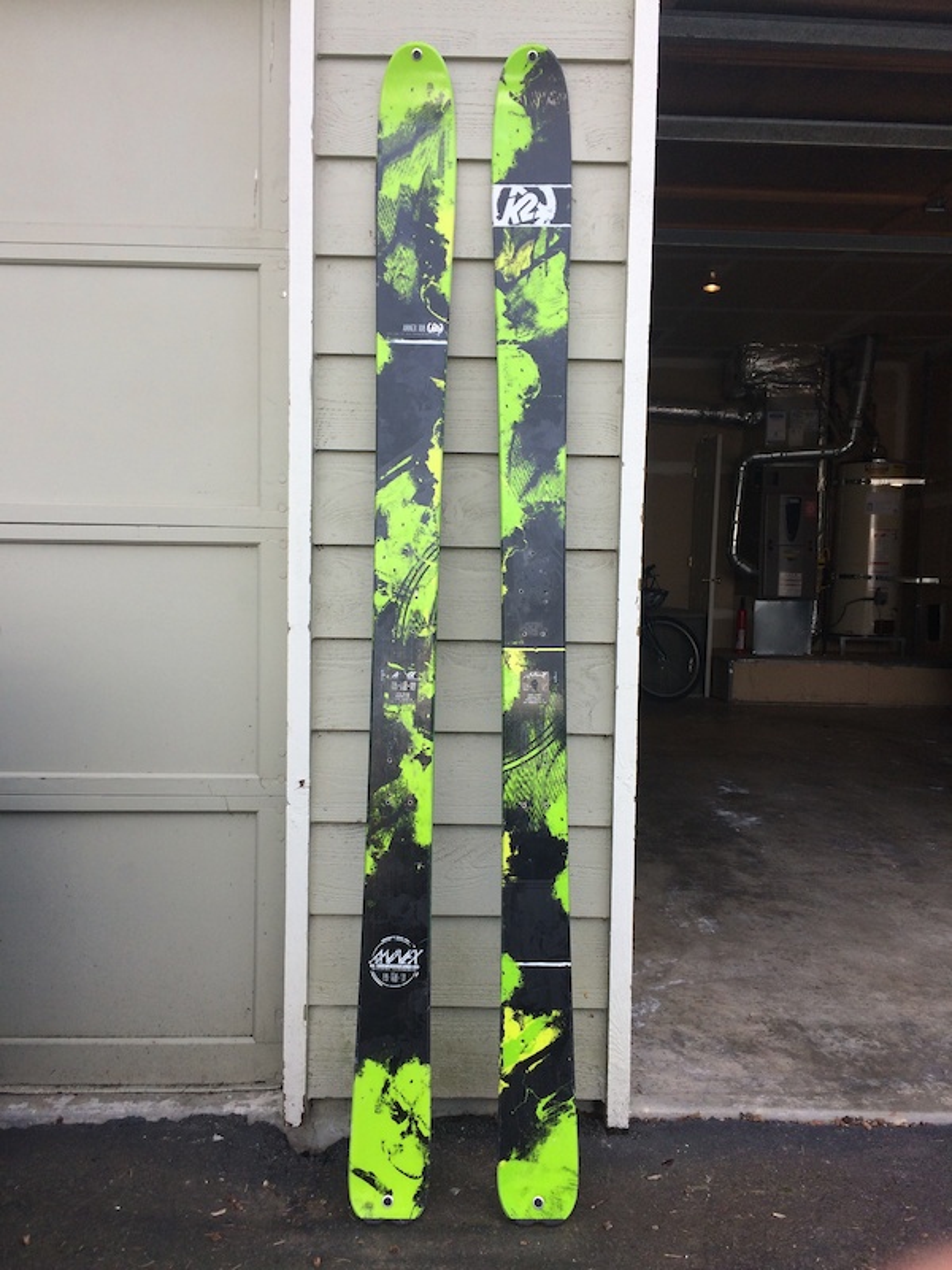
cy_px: 635
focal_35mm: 29
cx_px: 476
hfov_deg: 48.2
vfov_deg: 61.7
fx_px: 1063
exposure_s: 1/423
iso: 32
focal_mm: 4.15
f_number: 2.2
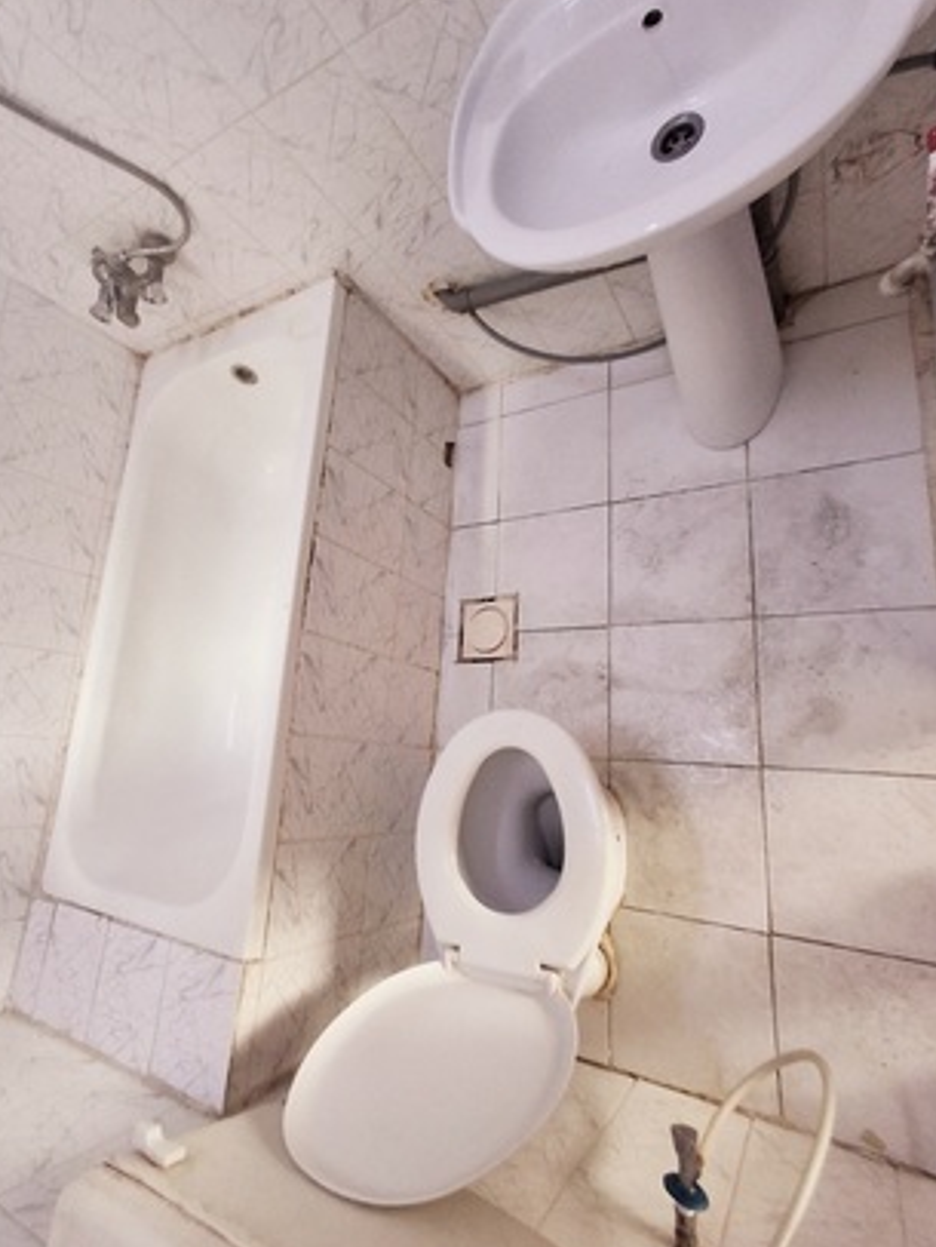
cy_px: 610
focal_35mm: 18
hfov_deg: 71.6
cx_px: 434
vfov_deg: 87.7
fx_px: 648
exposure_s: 1/50
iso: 160
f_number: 2.2
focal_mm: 1.64
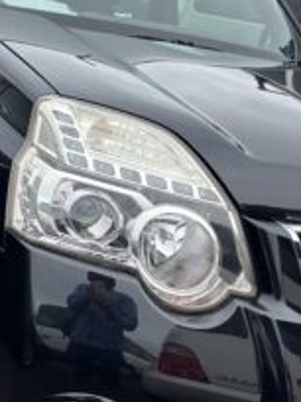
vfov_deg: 37.5
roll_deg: -11.5
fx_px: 591
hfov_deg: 28.5
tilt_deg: -17.1
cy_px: 197
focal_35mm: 51
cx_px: 120
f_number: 1.6
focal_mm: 5.96
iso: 50
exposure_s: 1/1751
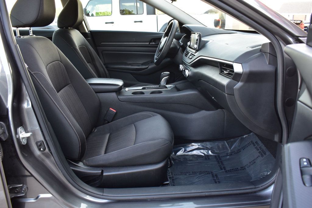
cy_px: 104
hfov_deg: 61.9
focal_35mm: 30
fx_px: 260
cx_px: 156
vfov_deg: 43.6
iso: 400
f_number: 7.1
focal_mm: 20
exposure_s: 1/25
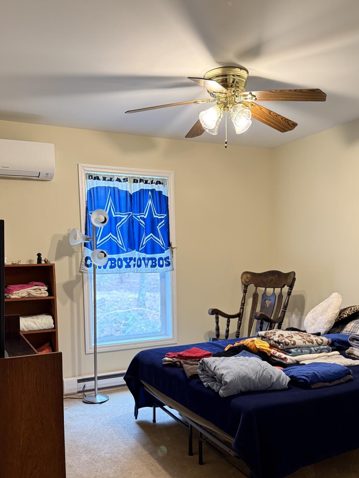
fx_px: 442
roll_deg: +1.2
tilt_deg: -3.4
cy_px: 285
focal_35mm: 32
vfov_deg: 56.4
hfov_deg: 44.1
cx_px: 188
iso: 640
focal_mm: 6.76
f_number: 1.78
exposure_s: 1/40
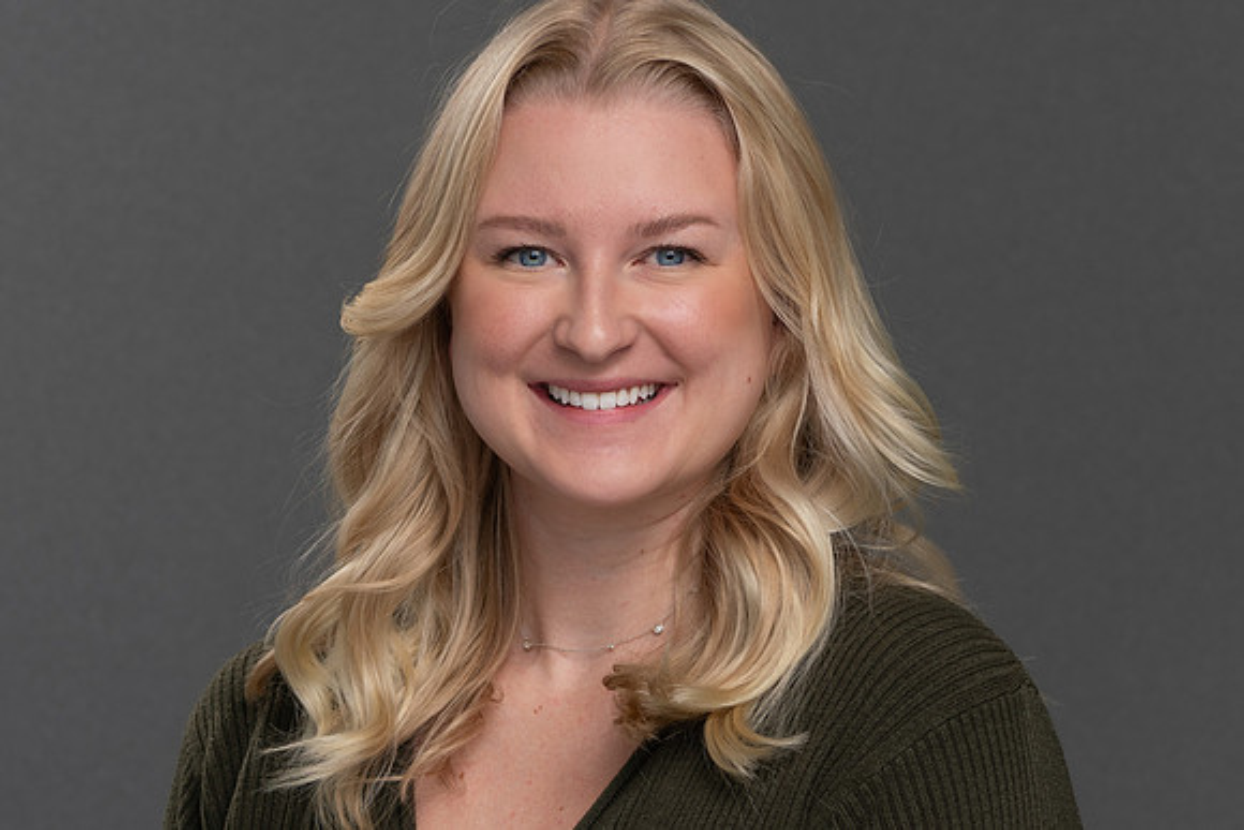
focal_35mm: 167
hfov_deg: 12.3
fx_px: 5785
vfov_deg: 8.2
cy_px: 562
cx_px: 683
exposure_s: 1/125
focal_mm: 70
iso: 100
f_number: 4.5
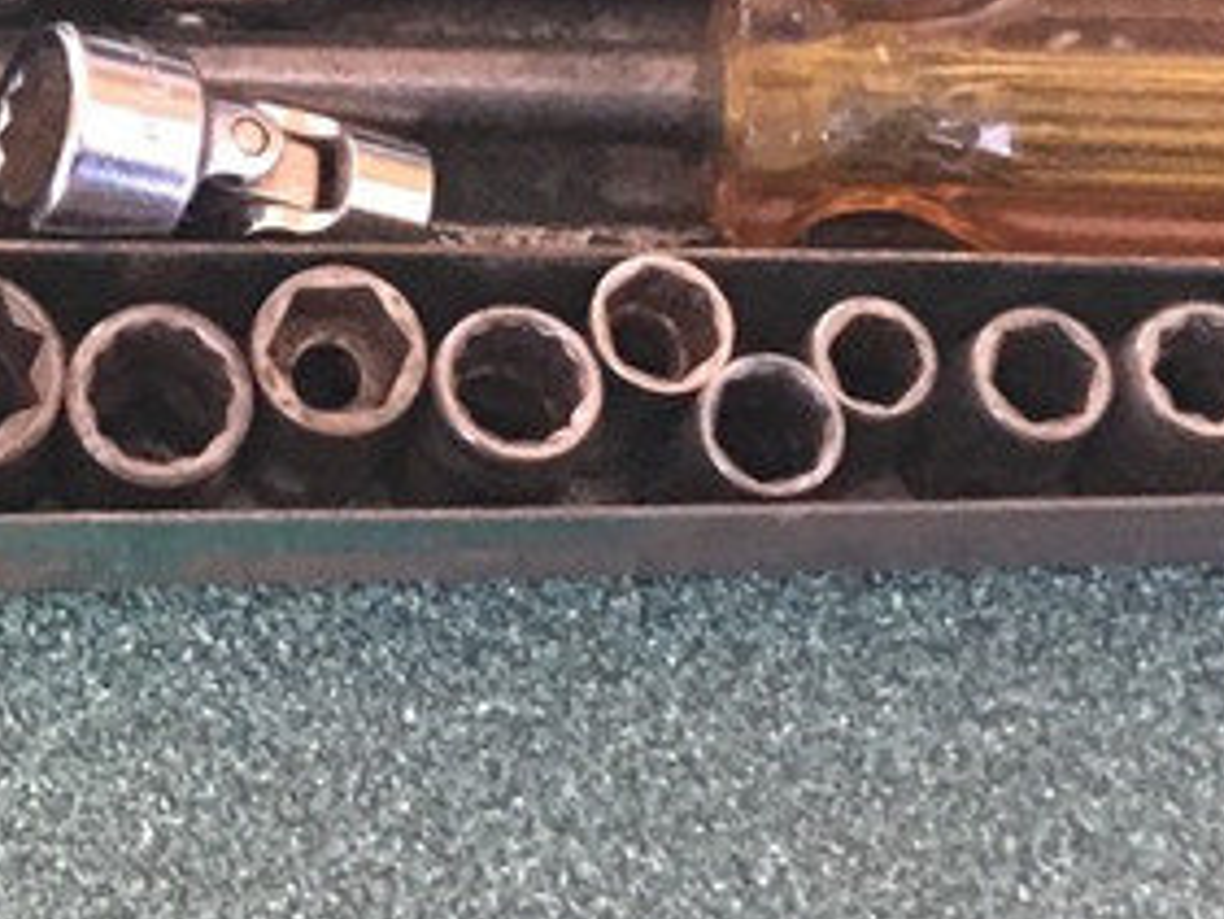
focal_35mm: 110
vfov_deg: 13.1
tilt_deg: -68.1
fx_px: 3891
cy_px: -205
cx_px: -50
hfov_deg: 17.4
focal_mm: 4.15
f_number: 2.2
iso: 250
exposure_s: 1/15
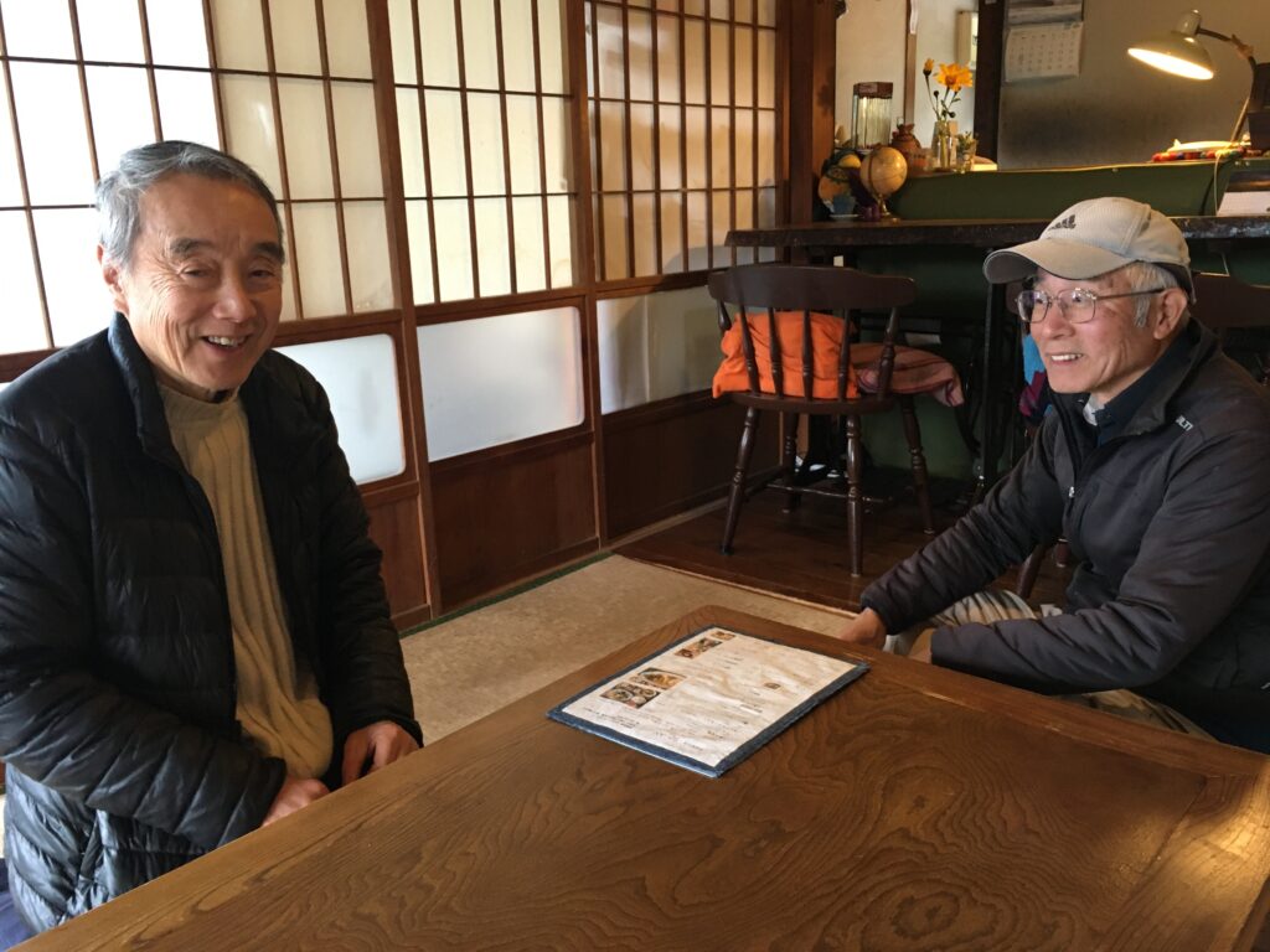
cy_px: 476
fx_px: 1064
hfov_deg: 61.7
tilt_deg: -13.5
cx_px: 635
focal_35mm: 29
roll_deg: +1.5
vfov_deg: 48.2
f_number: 2.2
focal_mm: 4.15
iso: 200
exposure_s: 1/24
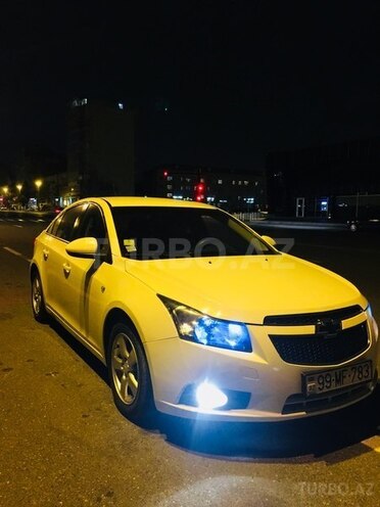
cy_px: 254
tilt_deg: -6.1
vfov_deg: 61.7
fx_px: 424
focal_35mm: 29
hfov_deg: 48.2
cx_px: 190
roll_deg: -0.7
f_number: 2.2
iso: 320
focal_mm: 4.15
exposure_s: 1/33
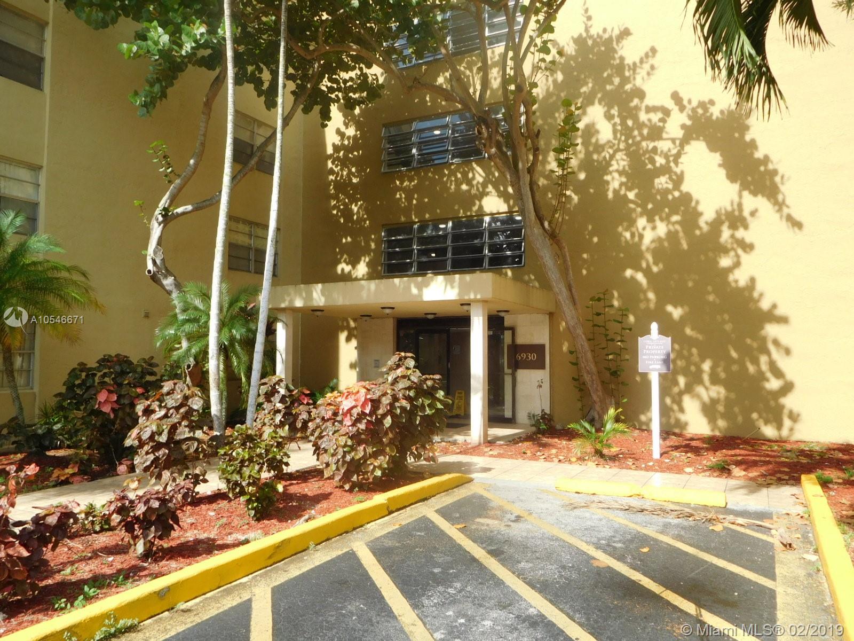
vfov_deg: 54.9
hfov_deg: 69.4
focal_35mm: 25
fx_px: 617
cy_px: 320
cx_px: 427
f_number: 3.4
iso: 125
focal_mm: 4.5
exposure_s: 1/400
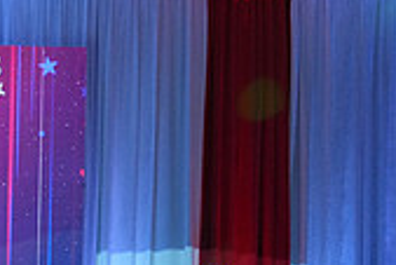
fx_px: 1134
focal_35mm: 103
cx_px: -265
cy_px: 433
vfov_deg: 12.5
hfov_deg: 17.1
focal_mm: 30
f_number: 4
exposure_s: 1/400
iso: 2500
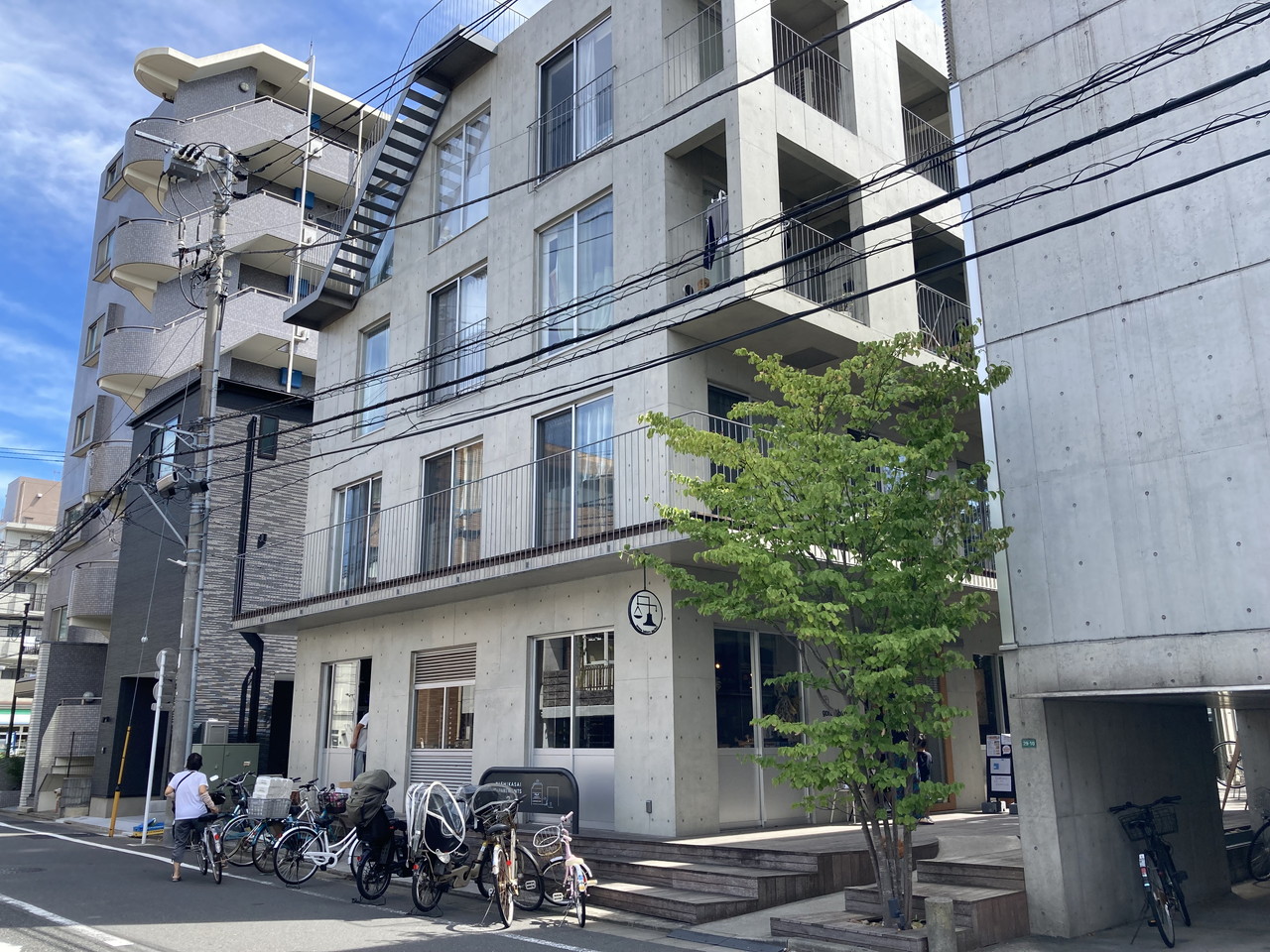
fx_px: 1027
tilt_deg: +14.6
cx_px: 635
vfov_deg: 49.7
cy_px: 476
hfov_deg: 63.4
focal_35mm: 28
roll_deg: +0.4
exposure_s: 1/727
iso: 20
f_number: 1.8
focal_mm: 3.99
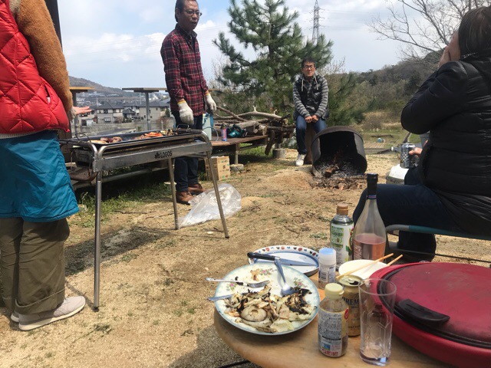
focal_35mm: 28
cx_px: 246
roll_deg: +0.9
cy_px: 184
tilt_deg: -14.1
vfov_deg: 49.7
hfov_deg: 63.4
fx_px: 397
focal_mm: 3.99
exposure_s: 1/1996
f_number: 1.8
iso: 20
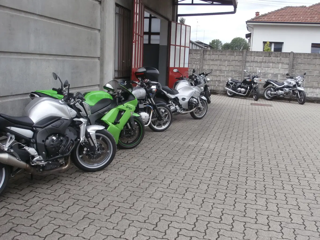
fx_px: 351
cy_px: 120
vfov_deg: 37.7
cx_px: 160
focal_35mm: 38
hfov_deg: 49.0
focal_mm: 6.67
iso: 100
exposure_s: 1/320
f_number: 3.9
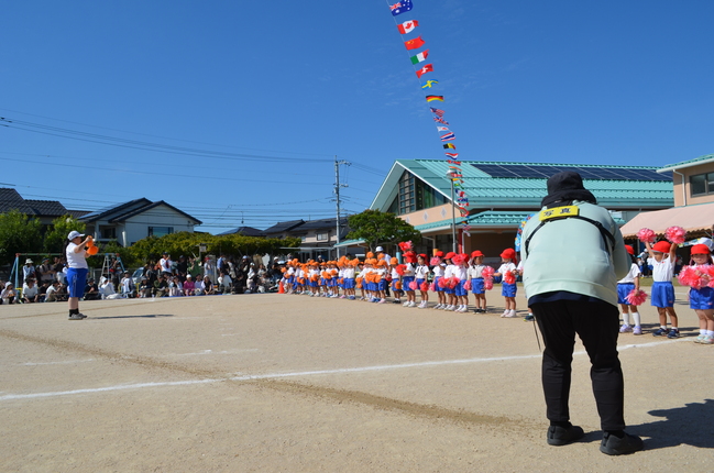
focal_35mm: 30
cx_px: 357
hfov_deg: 62.0
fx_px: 594
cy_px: 236
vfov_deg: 43.4
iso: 100
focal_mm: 20
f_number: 9
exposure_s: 1/320
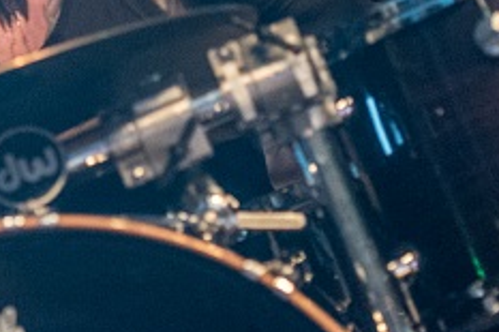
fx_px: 5527
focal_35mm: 399
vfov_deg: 3.4
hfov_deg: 5.2
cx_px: 26
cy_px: -17
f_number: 2.8
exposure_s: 1/100
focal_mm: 86
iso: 2000
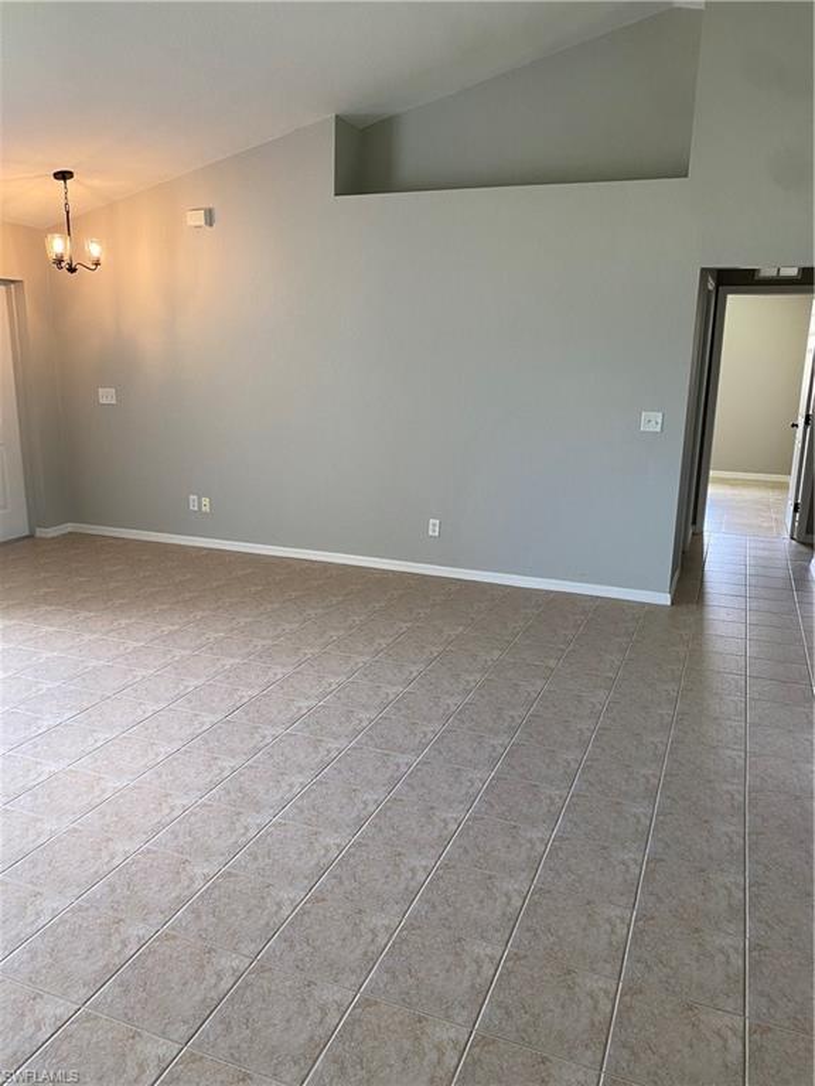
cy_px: 543
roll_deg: -0.6
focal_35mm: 26
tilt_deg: -15.8
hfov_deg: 53.1
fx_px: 816
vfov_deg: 67.3
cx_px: 408
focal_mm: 4.25
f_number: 1.8
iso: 100
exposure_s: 1/60
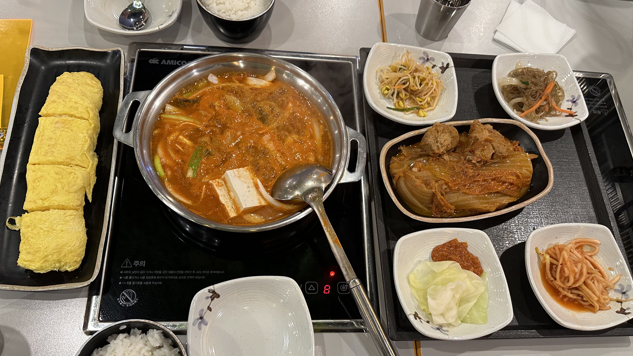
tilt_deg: -65.0
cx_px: 317
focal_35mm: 28
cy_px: 222
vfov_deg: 41.2
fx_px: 470
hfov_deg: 67.9
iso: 250
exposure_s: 1/60
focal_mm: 6.86
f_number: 1.78
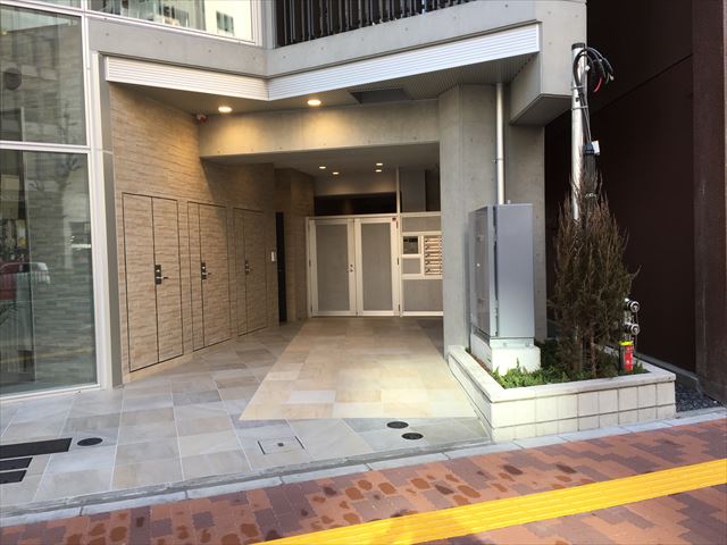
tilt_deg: -2.4
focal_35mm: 29
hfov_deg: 61.7
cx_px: 364
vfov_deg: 48.2
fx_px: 609
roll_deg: +0.9
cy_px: 272
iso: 32
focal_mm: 4.15
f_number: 2.2
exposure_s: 1/148
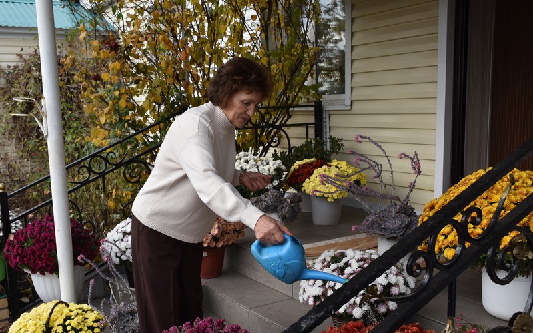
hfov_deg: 49.7
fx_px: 575
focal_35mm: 40
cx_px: 241
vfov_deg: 32.2
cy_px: 198
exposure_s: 1/250
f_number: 5.6
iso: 220
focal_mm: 23
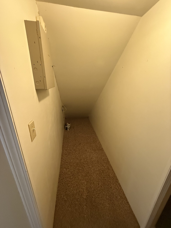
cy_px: 114
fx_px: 92
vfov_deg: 102.1
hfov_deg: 85.7
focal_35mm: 14
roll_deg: -1.9
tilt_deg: -18.7
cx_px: 86
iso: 1000
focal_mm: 2.22
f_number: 2.2
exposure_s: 1/60
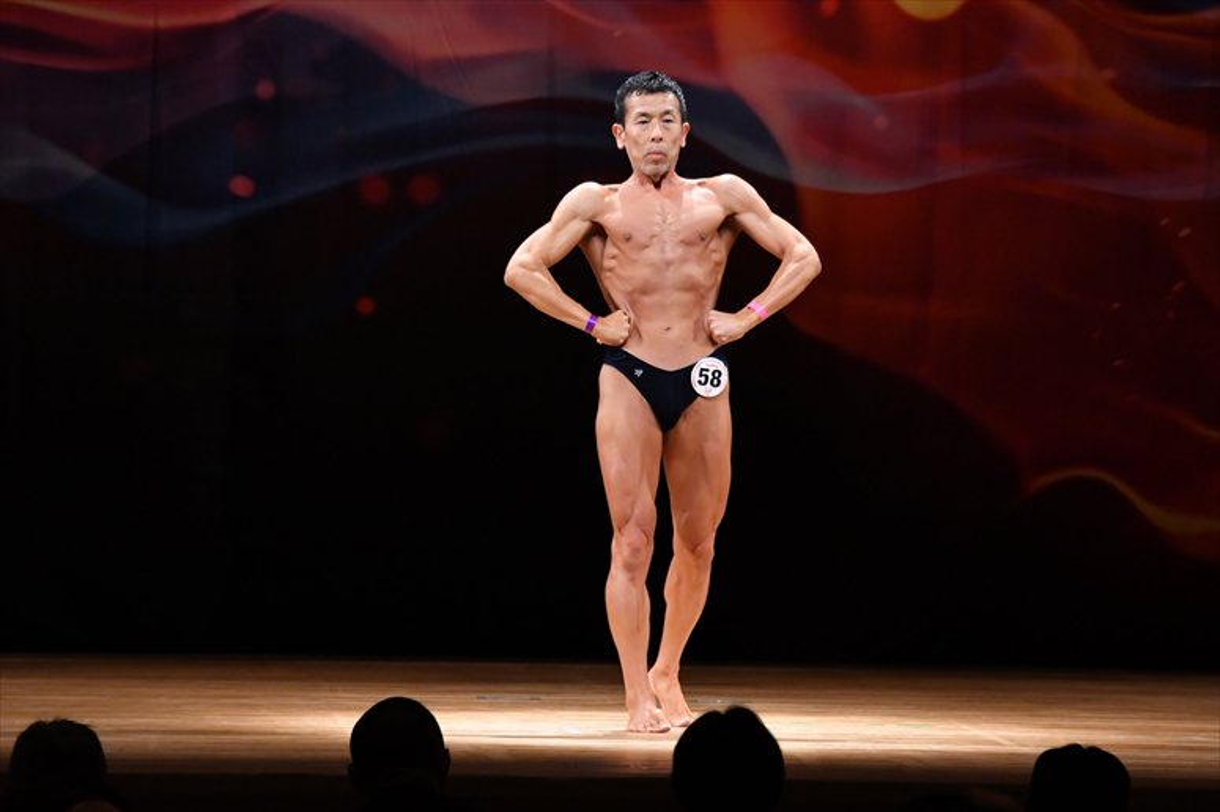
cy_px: 406
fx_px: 7621
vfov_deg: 6.1
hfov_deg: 9.2
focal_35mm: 225
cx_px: 610
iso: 4000
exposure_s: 1/400
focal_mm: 150
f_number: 5.6
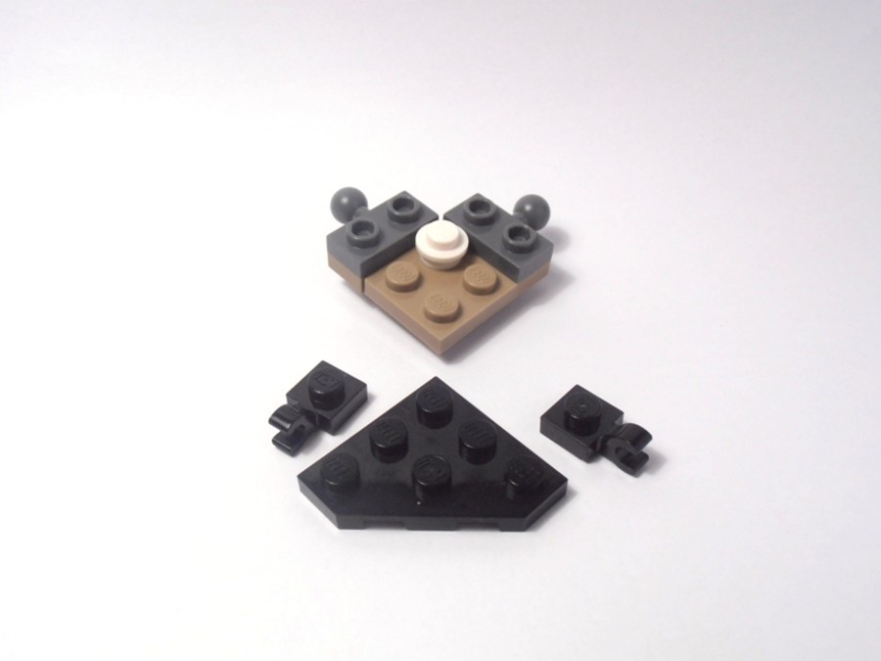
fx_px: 942
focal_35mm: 37
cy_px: 330
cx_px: 440
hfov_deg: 50.1
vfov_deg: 38.7
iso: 80
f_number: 3.9
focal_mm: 6.61
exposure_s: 1/80
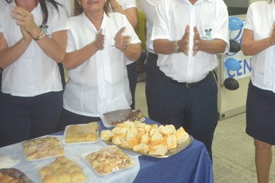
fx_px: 382
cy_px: 41
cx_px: 182
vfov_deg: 26.6
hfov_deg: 39.2
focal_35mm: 50
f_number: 3.8
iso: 1800
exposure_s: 1/60
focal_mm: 20
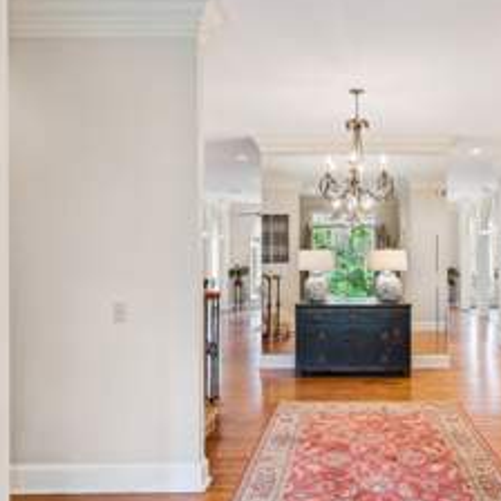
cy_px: 271
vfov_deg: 52.5
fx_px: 508
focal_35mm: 31
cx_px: 349
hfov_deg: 51.2
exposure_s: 1/5
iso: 250
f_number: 8
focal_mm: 17
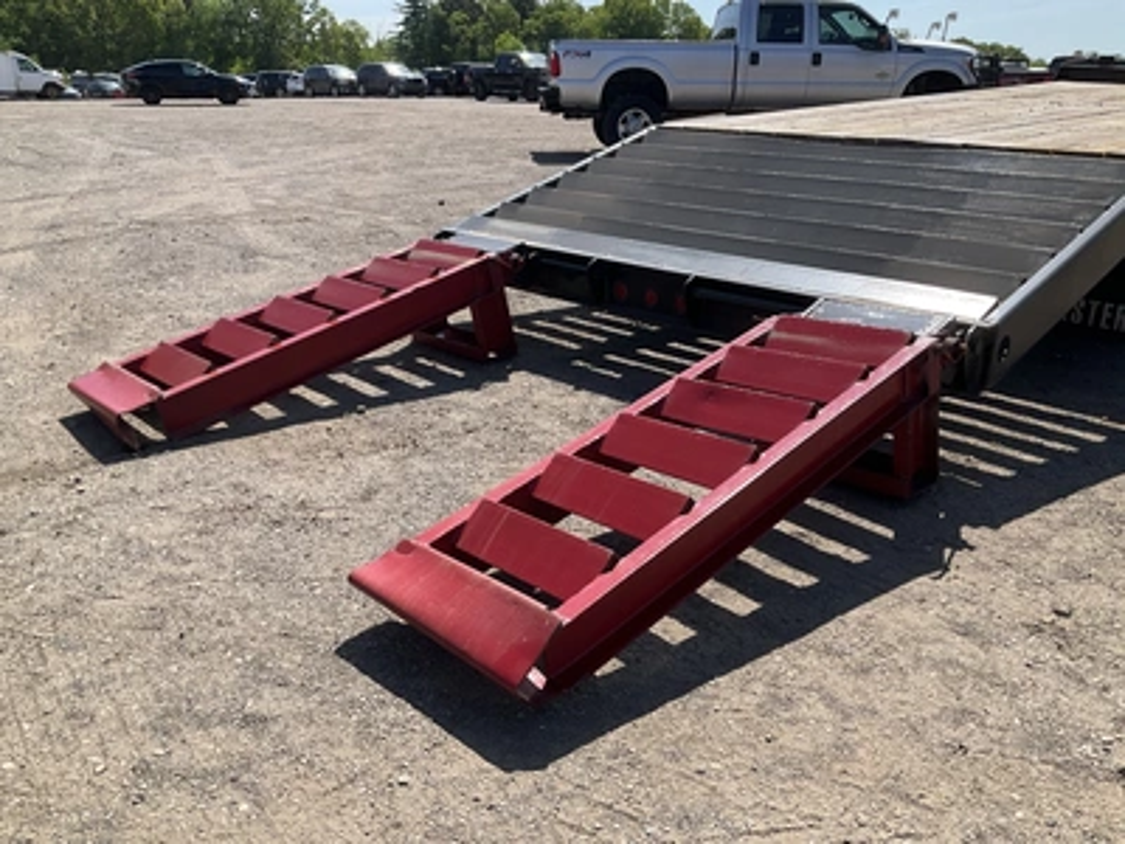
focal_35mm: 29
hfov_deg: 61.7
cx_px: 562
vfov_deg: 48.2
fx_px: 942
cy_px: 422
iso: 25
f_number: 1.8
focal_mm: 3
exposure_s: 1/1412
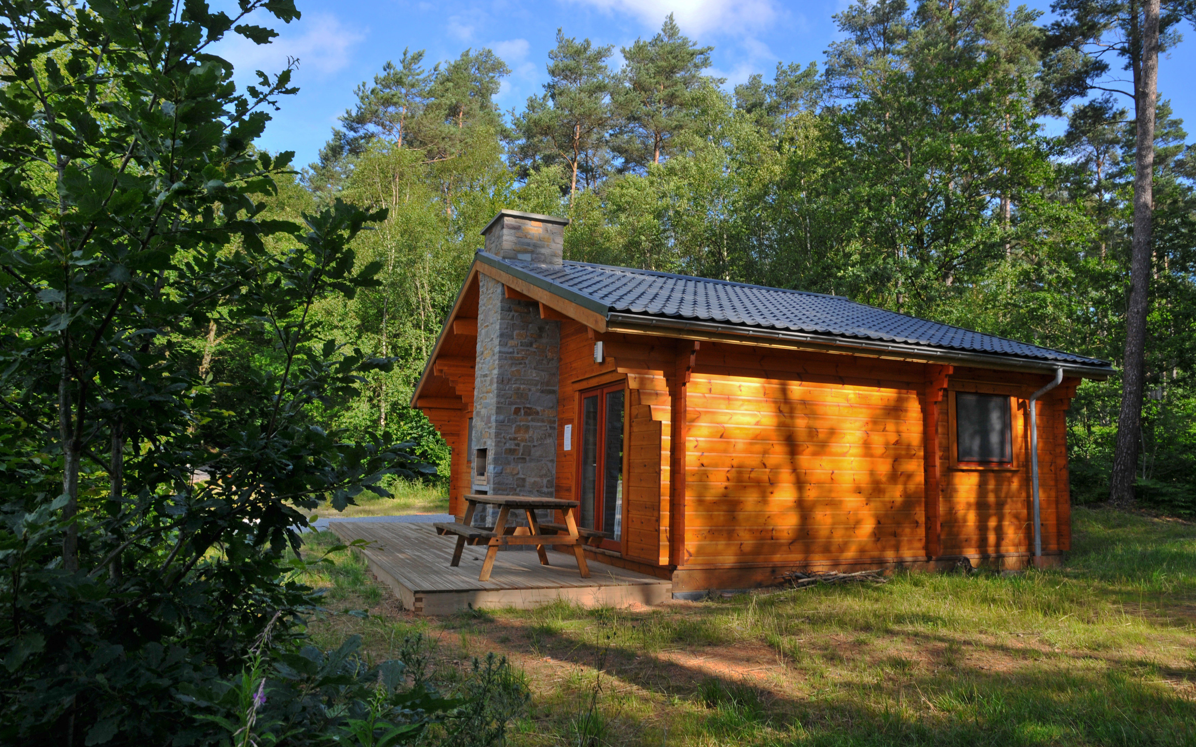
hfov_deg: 72.5
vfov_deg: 49.2
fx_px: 815
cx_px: 605
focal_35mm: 25
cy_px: 345
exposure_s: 1/250
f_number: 8
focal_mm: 16
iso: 250
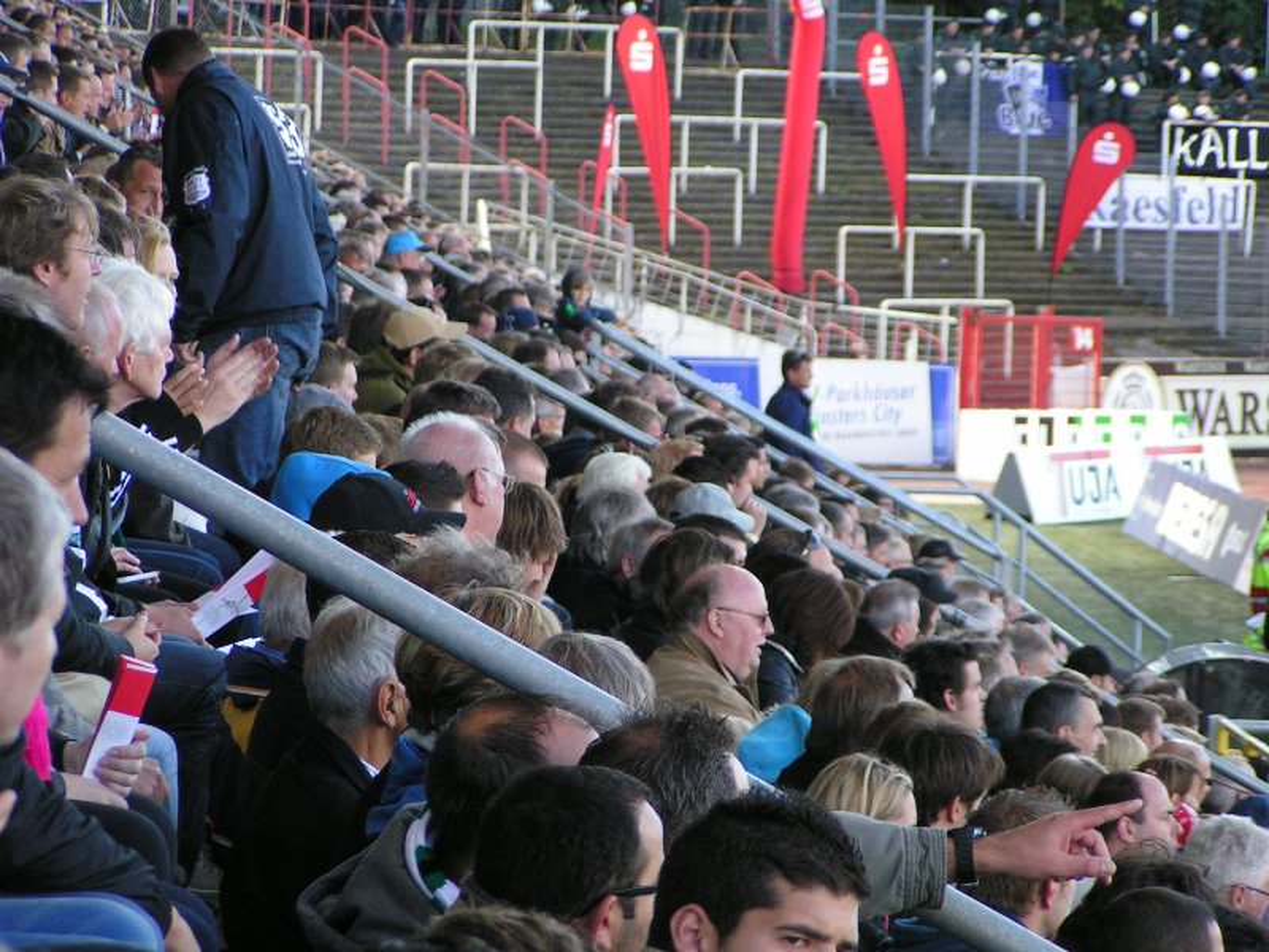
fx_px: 7552
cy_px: 476
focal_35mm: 206
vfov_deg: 7.2
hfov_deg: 9.6
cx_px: 634
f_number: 3.5
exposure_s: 1/250
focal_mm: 31.5
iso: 125
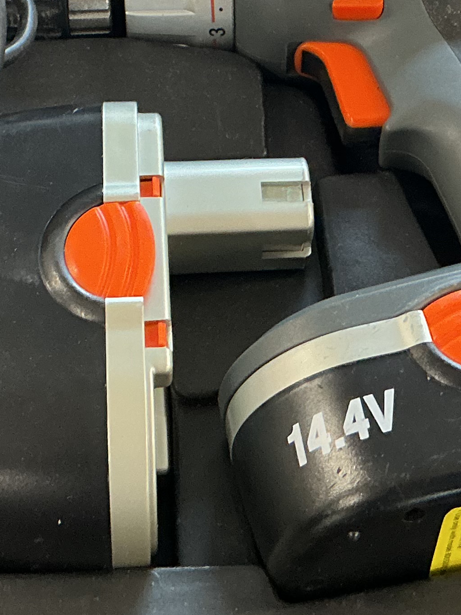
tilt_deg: -50.0
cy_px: 24
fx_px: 1527
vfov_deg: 22.0
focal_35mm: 86
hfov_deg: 17.2
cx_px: 259
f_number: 1.8
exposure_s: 1/50
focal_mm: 3
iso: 160
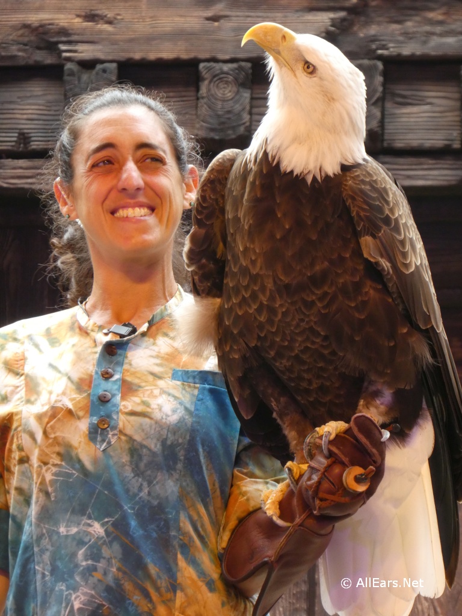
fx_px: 4449
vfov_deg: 7.9
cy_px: 308
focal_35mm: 250
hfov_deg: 5.9
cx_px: 231
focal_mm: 44.8
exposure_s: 1/125
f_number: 5.6
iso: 400
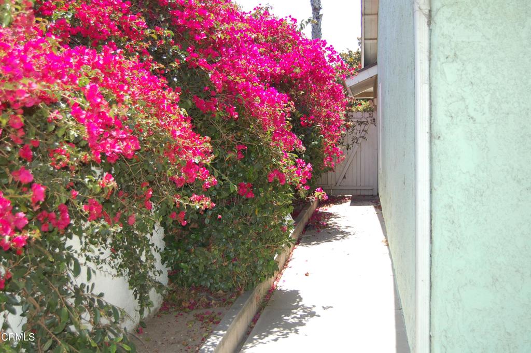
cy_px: 176
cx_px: 266
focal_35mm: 42
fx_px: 619
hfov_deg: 46.4
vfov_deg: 31.8
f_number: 5.6
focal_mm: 28
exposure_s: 1/500
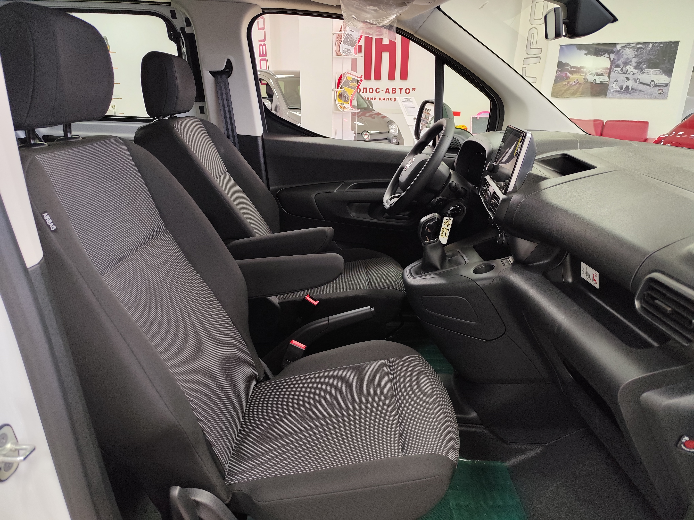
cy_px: 260
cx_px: 347
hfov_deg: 73.9
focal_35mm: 23
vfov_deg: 58.9
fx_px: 461
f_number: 1.65
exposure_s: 1/25
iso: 500
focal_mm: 6.19
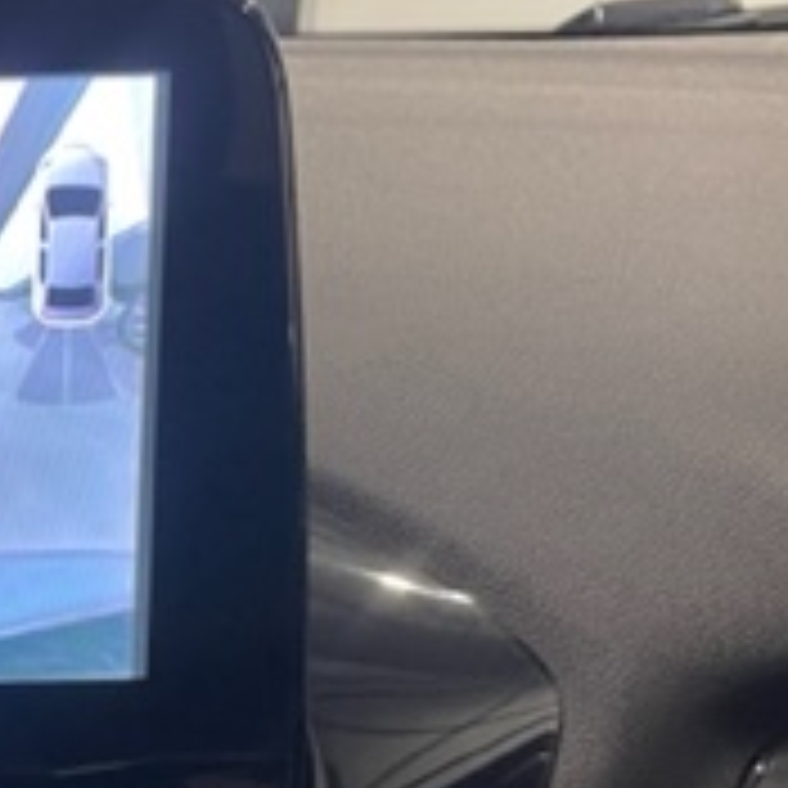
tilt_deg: -17.7
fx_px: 2163
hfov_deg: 17.8
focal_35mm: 84
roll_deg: +0.5
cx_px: -500
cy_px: 639
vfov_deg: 20.4
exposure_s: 1/59
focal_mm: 4.2
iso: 200
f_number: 1.6
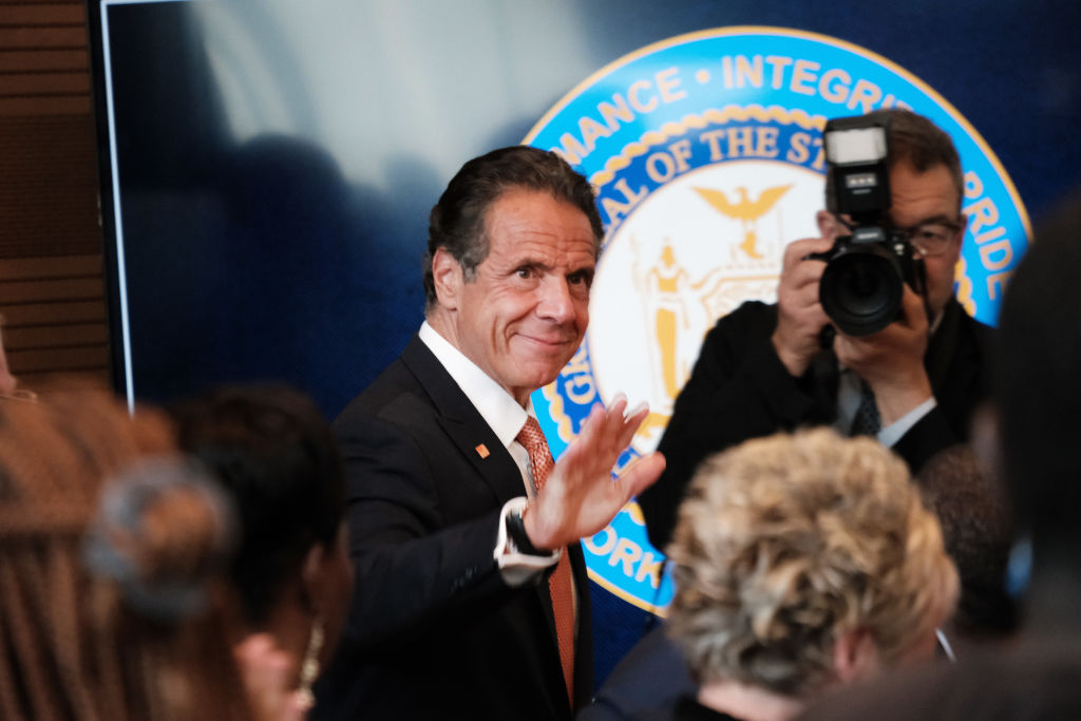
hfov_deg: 6.9
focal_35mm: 300
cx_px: 540
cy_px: 360
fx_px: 9009
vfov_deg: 4.6
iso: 3200
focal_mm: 200
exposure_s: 1/180
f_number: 4.8
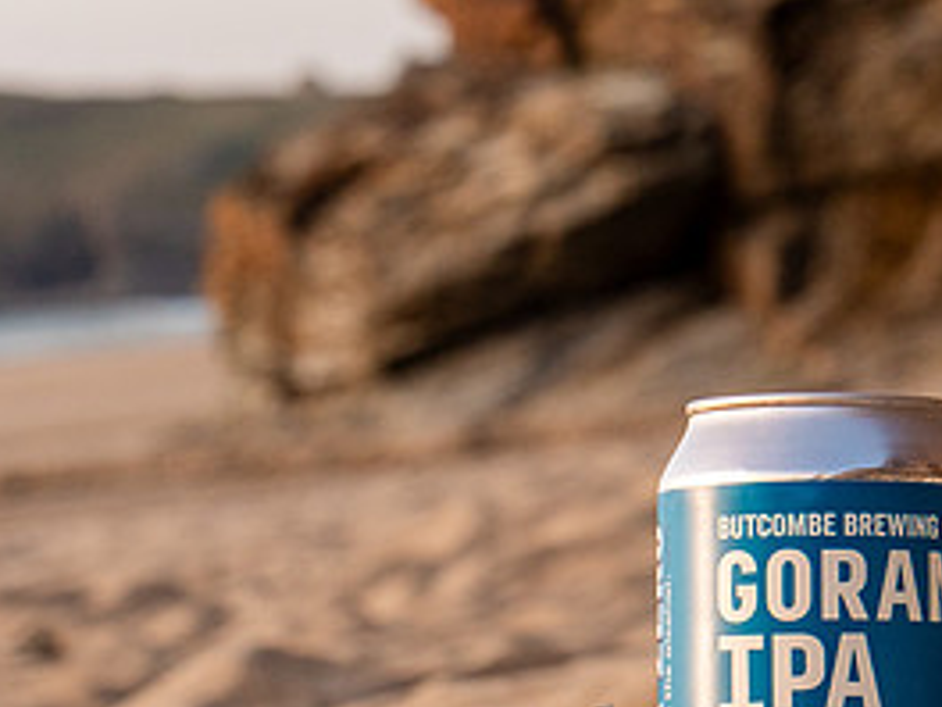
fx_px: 9198
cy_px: 682
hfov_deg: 5.9
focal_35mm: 338
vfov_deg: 4.4
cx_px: 629
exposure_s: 1/160
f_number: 9
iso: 400
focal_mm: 70
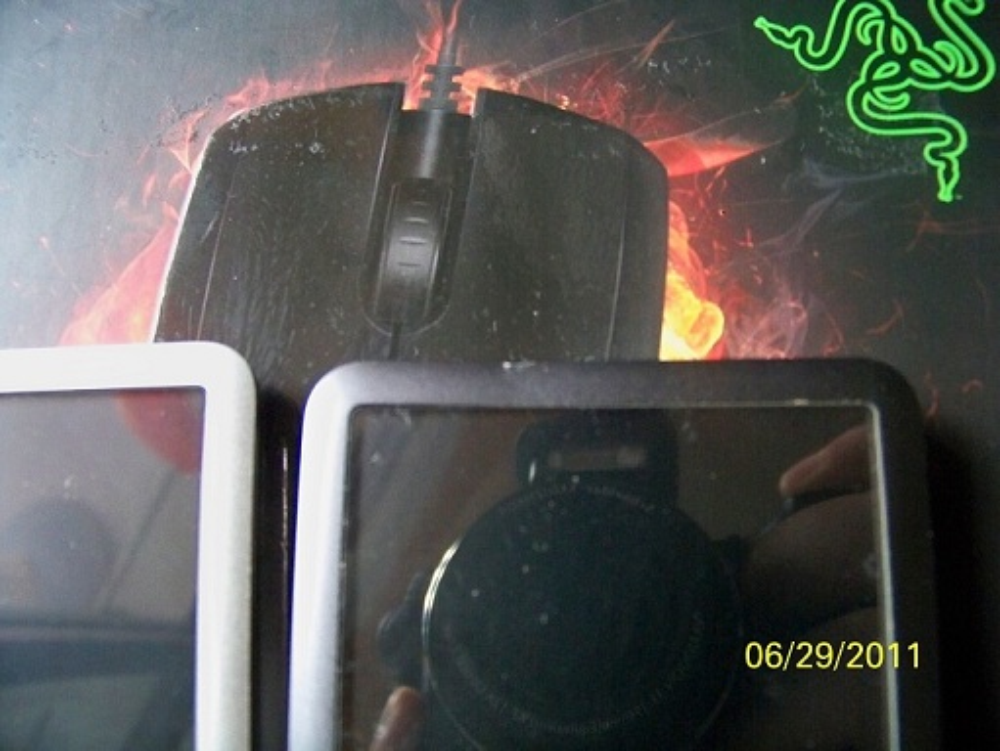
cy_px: 376
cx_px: 500
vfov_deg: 43.0
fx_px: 954
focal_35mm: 33
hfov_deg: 55.3
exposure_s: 1/30
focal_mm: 5.85
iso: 800
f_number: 2.8
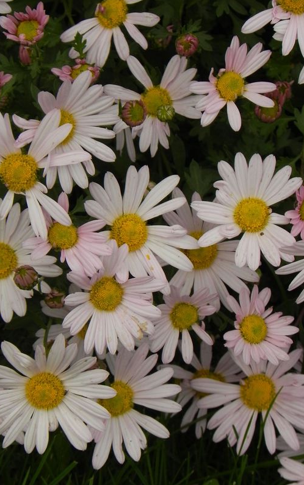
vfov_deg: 8.0
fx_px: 3484
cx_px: 129
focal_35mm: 263
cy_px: 242
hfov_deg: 5.0
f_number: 5
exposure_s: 1/640
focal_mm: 44
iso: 160
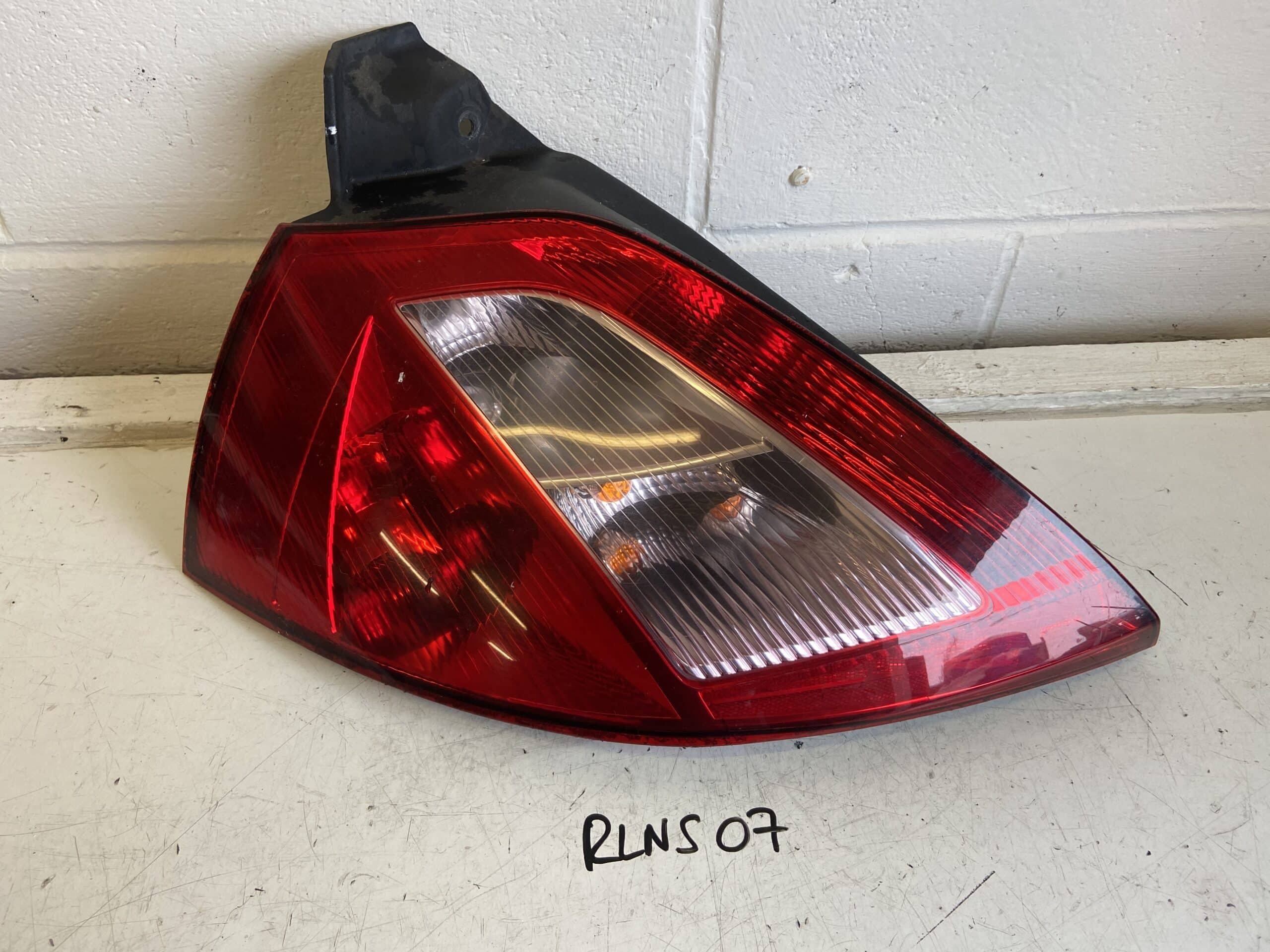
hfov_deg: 67.3
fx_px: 954
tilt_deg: -44.1
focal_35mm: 26
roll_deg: -0.7
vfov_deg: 53.1
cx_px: 635
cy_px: 476
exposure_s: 1/100
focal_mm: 4.25
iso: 80
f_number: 1.8
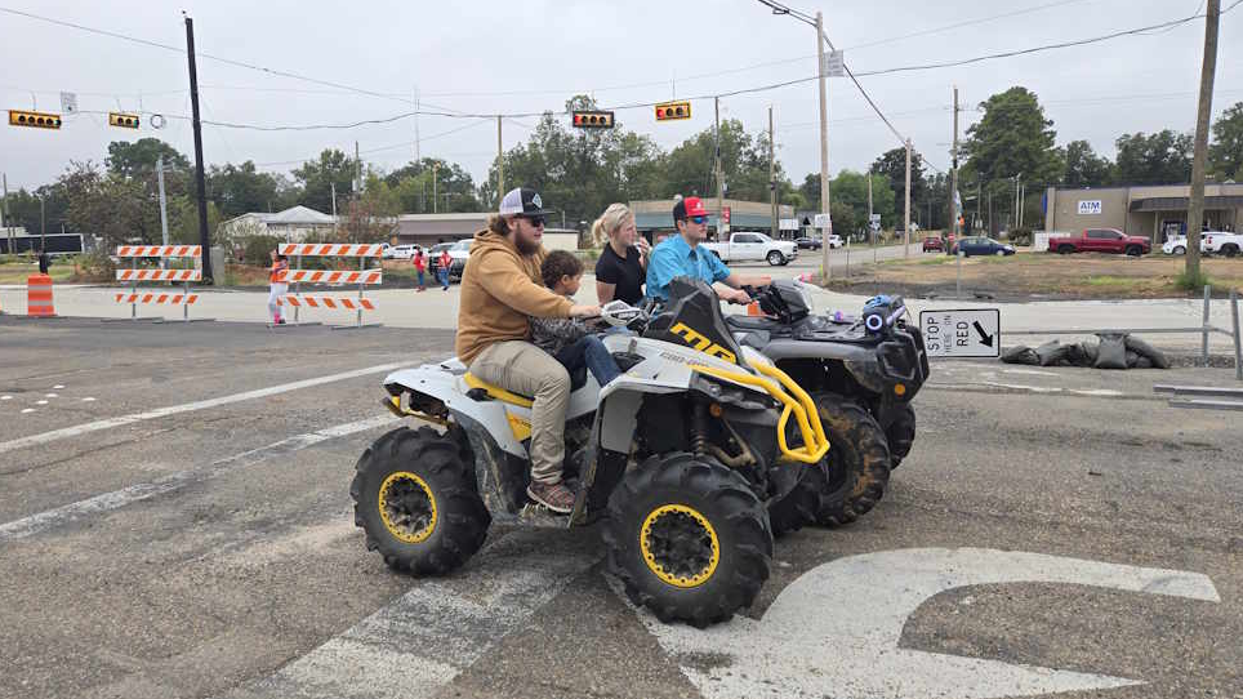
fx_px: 857
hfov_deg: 71.9
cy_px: 356
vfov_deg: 44.4
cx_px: 622
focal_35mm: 26
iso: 25
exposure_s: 1/609
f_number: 1.8
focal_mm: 5.4
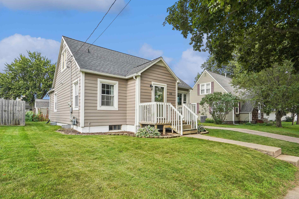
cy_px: 100
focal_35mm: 18
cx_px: 157
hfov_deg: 89.9
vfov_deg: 67.4
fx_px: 149
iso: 400
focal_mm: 17
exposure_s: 1/400
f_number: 9
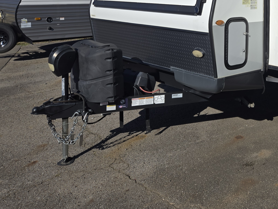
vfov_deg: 30.2
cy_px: 6
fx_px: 361
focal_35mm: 45
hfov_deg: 39.1
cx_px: 251
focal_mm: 5.4
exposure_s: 1/4087
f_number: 1.8
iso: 25
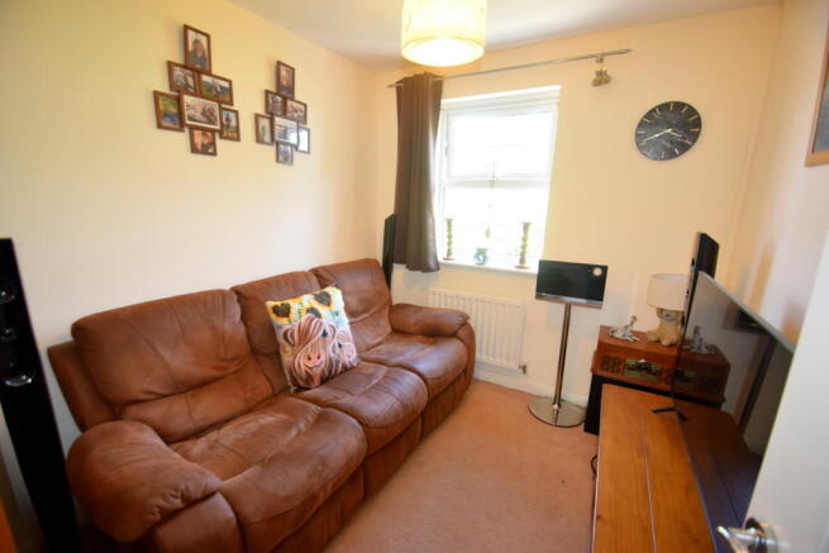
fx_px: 345
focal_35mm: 15
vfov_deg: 77.4
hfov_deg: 100.4
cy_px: 276
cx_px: 414
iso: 800
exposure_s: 1/60
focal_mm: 10
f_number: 4
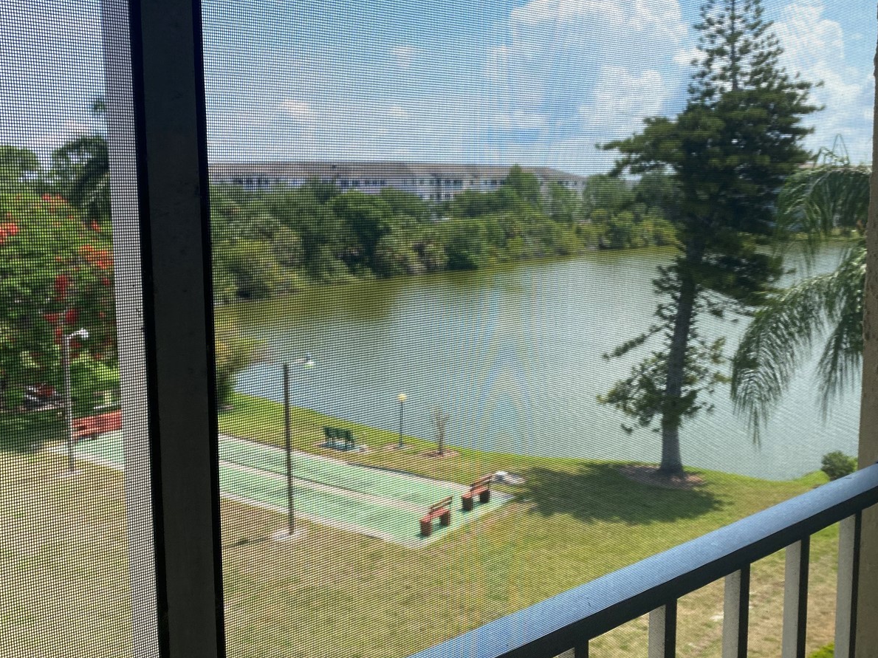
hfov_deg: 52.6
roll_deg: -0.1
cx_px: 454
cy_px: 297
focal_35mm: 35
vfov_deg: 40.6
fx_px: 887
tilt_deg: -4.2
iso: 32
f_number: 1.8
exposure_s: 1/1608
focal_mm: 4.25
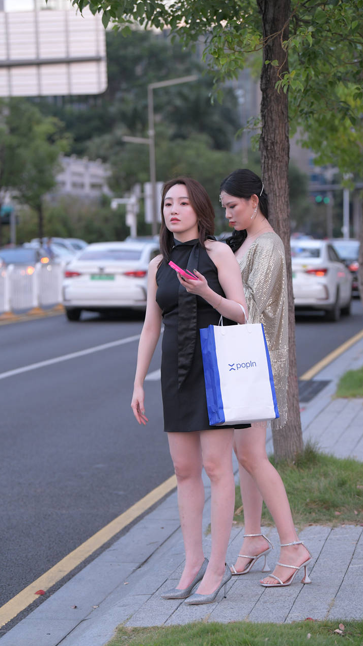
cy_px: 322
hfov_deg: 12.5
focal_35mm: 97
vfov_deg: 22.0
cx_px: 204
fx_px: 1659
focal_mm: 92
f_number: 3.5
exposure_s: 1/250
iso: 1600
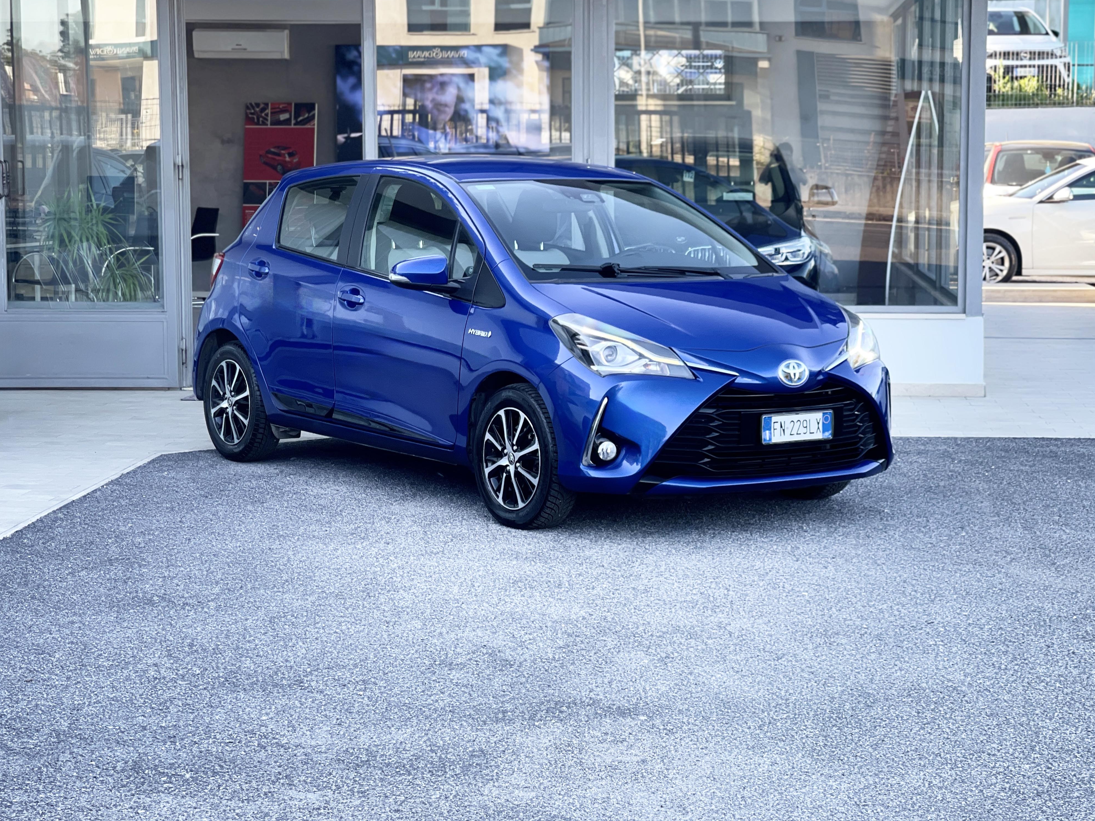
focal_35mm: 65
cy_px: 405
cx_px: 554
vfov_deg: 22.6
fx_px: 2056
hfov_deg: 29.8
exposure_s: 1/121
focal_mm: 7.5
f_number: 2.2
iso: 50
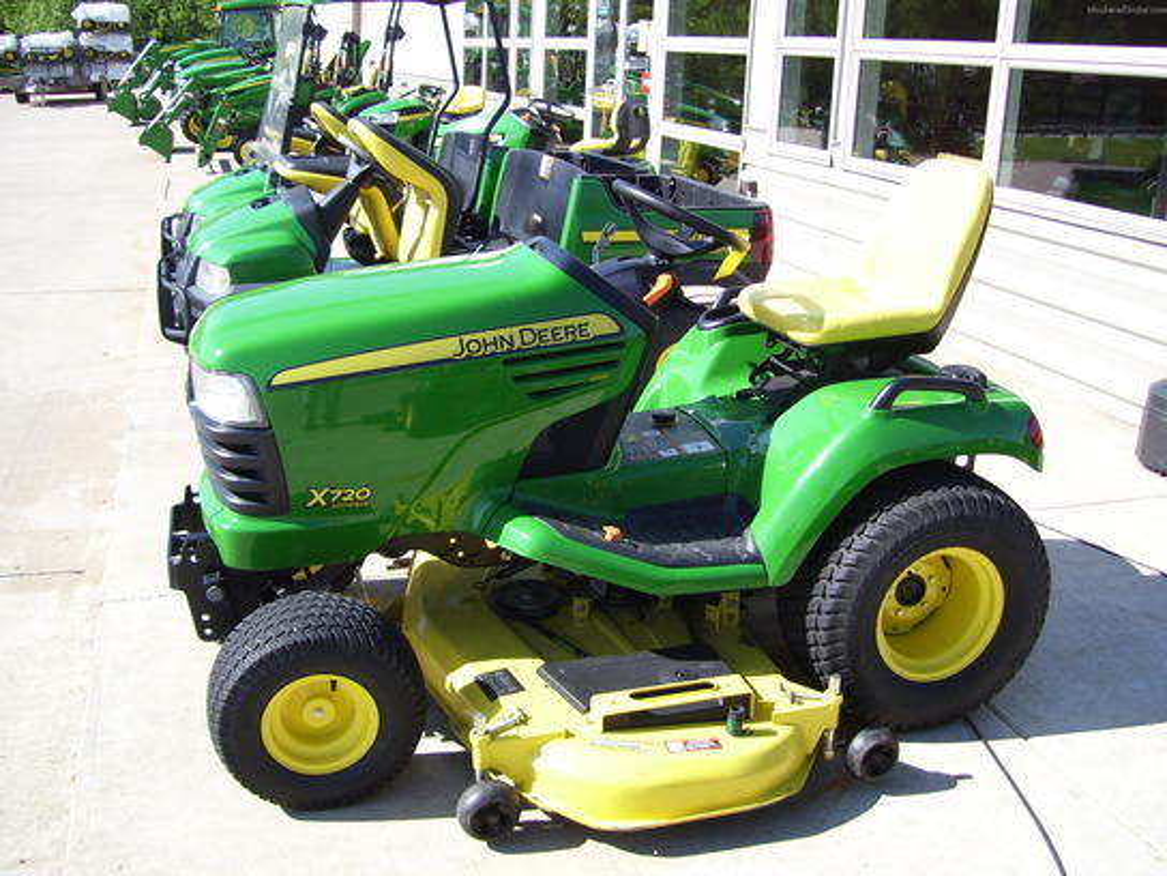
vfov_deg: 39.7
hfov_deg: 51.4
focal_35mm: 36
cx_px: 584
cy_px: 438
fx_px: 1214
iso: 80
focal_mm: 6
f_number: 2.7
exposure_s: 1/750
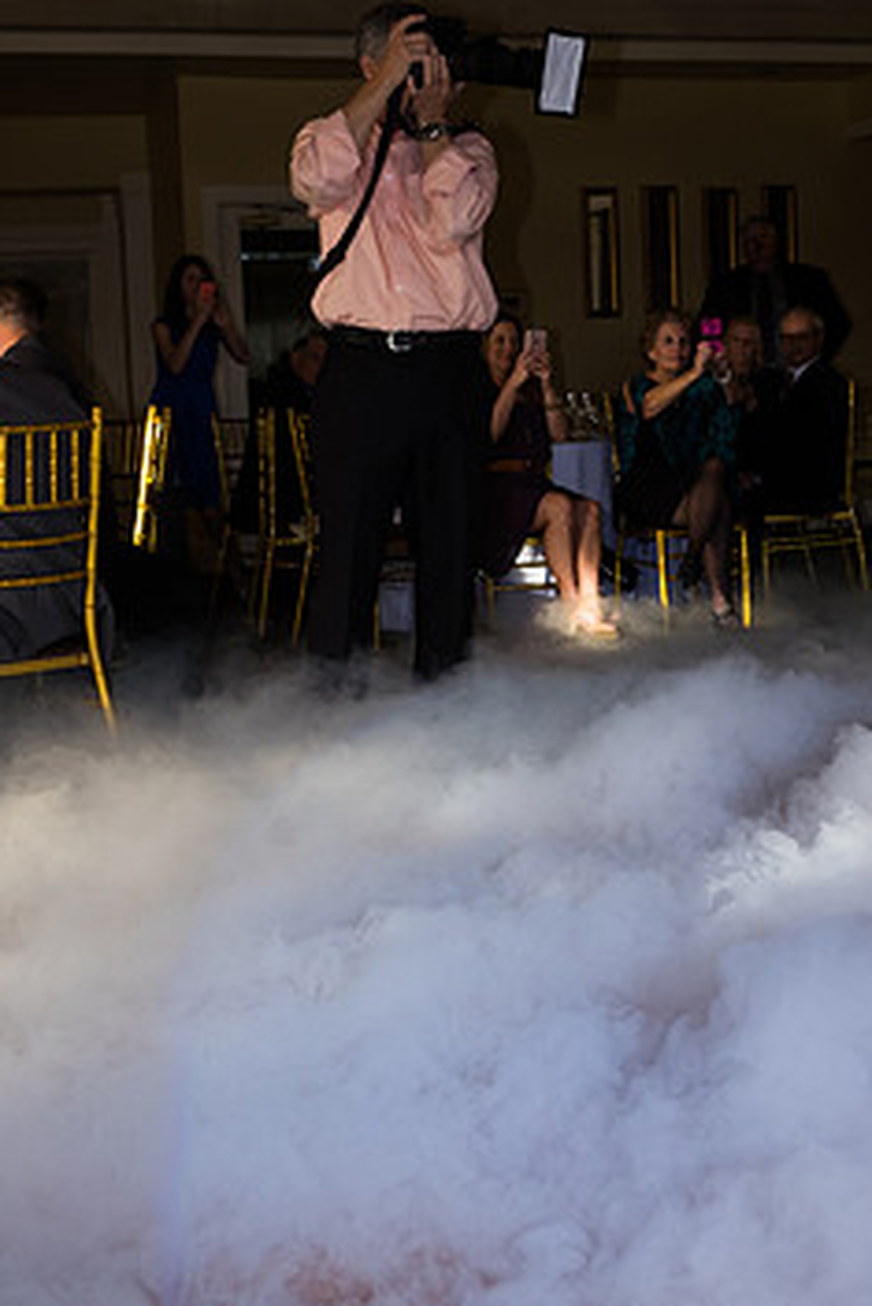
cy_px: 475
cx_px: 460
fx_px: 1670
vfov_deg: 42.3
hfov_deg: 29.3
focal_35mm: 46
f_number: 3.2
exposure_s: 1/250
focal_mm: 24.3
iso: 800
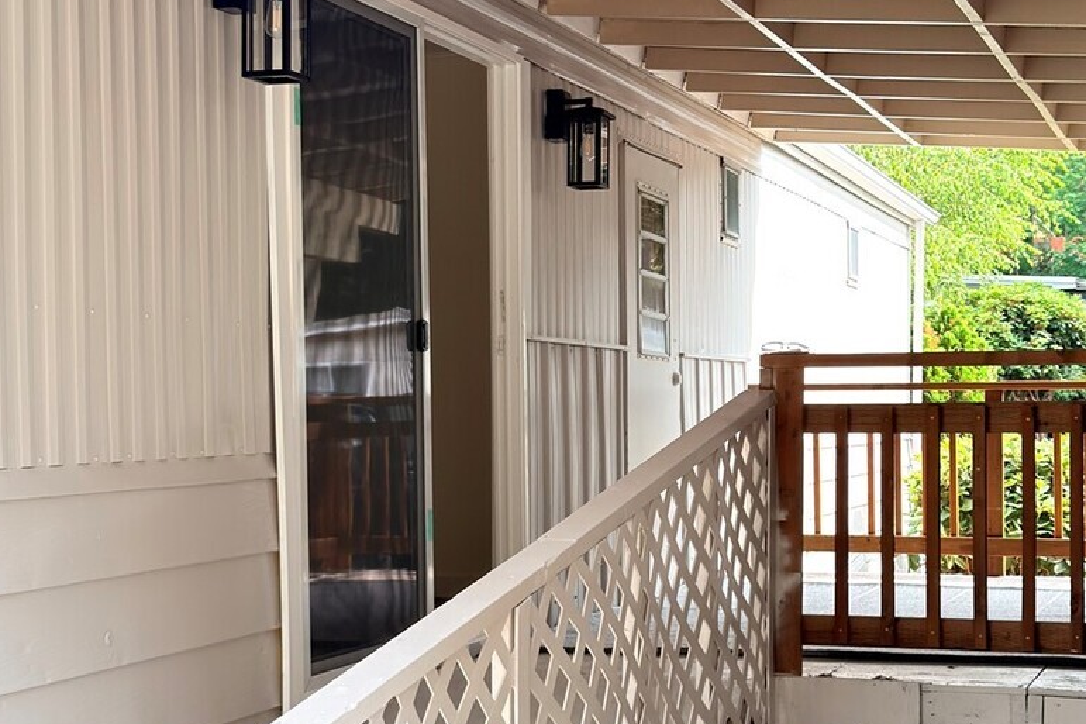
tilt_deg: +0.0
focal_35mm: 68
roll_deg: +0.6
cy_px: 428
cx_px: 563
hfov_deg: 29.7
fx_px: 2051
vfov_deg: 20.0
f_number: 1.78
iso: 80
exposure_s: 1/403
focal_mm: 6.76
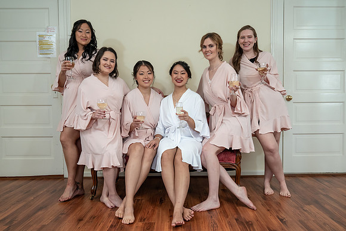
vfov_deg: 44.1
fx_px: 285
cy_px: 115
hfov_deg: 62.5
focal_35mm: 30
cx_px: 179
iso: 2000
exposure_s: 1/200
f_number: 5.6
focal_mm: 28
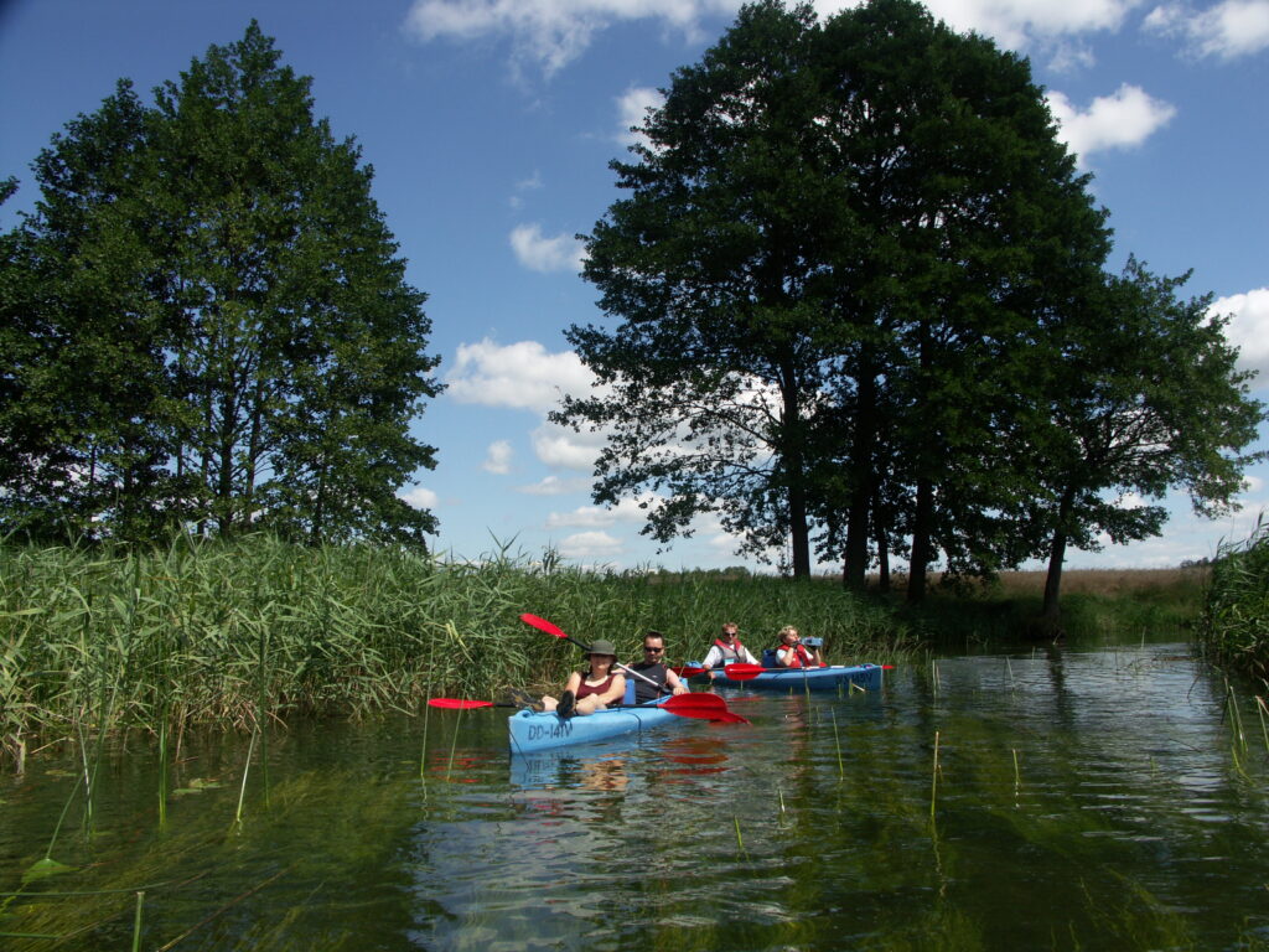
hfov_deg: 63.4
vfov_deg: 49.7
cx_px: 634
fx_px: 1026
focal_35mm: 28
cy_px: 476
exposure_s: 1/400
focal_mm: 7.2
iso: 64
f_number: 7.1
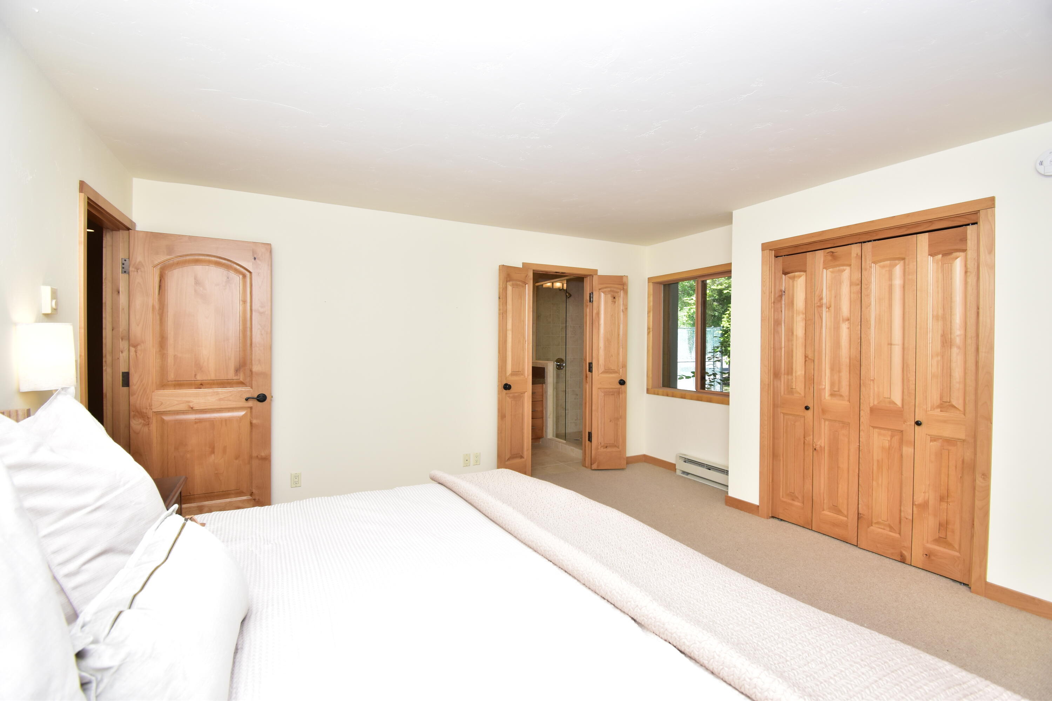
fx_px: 438
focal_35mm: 15
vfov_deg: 77.3
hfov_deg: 100.4
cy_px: 350
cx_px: 526
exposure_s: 1/125
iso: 400
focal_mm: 10
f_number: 5.6
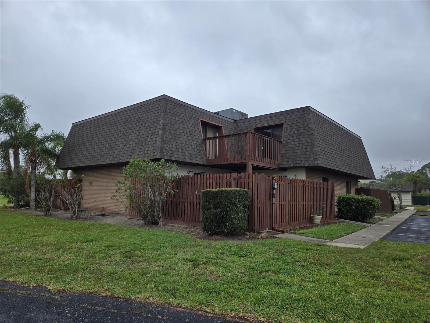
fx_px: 286
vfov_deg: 58.9
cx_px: 215
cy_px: 162
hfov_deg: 73.9
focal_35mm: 23
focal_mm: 5.4
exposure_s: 1/929
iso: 25
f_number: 1.8
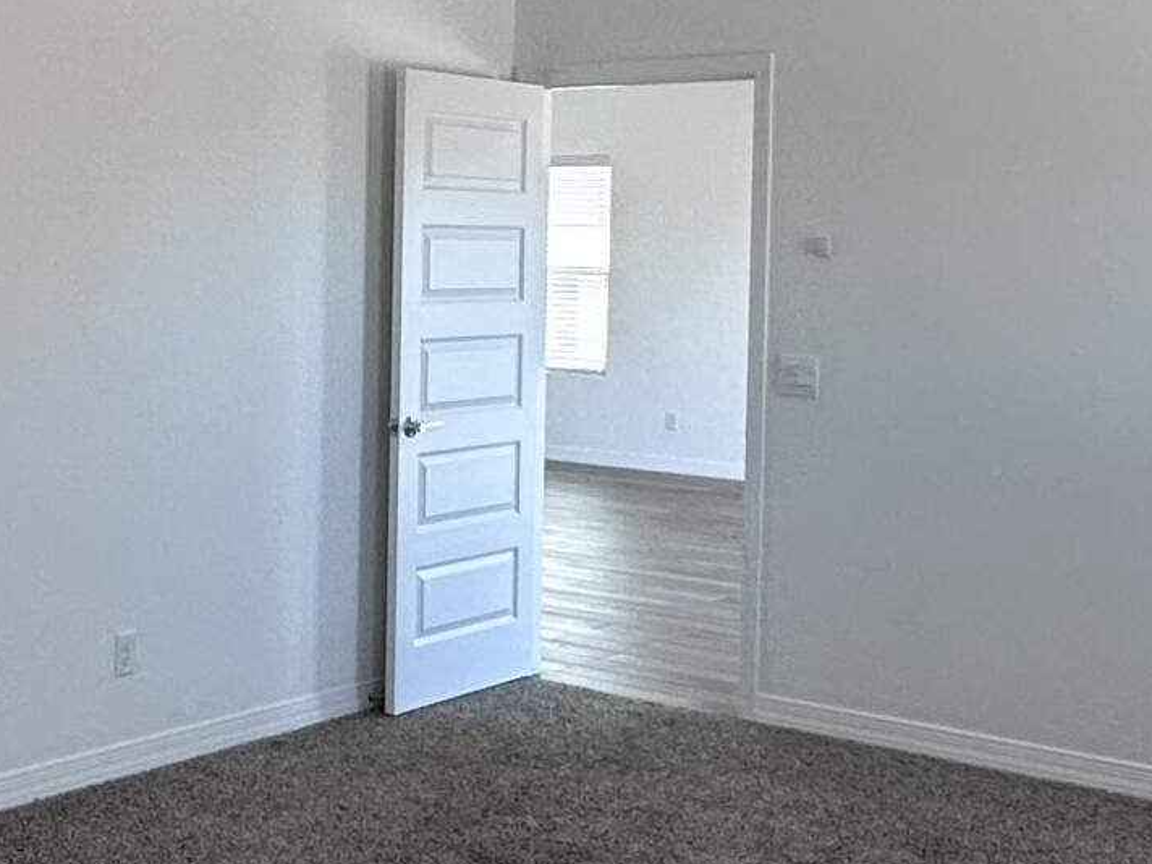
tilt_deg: -1.9
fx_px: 1963
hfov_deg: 31.8
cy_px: 312
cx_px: 218
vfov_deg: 24.7
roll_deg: -1.0
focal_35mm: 59
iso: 200
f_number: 2.2
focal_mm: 2.22
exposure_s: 1/120
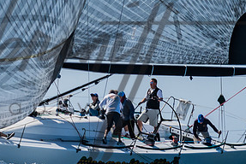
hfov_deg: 2.0
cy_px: 32
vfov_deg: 1.4
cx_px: 6
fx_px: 6943
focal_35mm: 1015
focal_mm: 200
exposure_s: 1/2000
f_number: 6.3
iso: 160
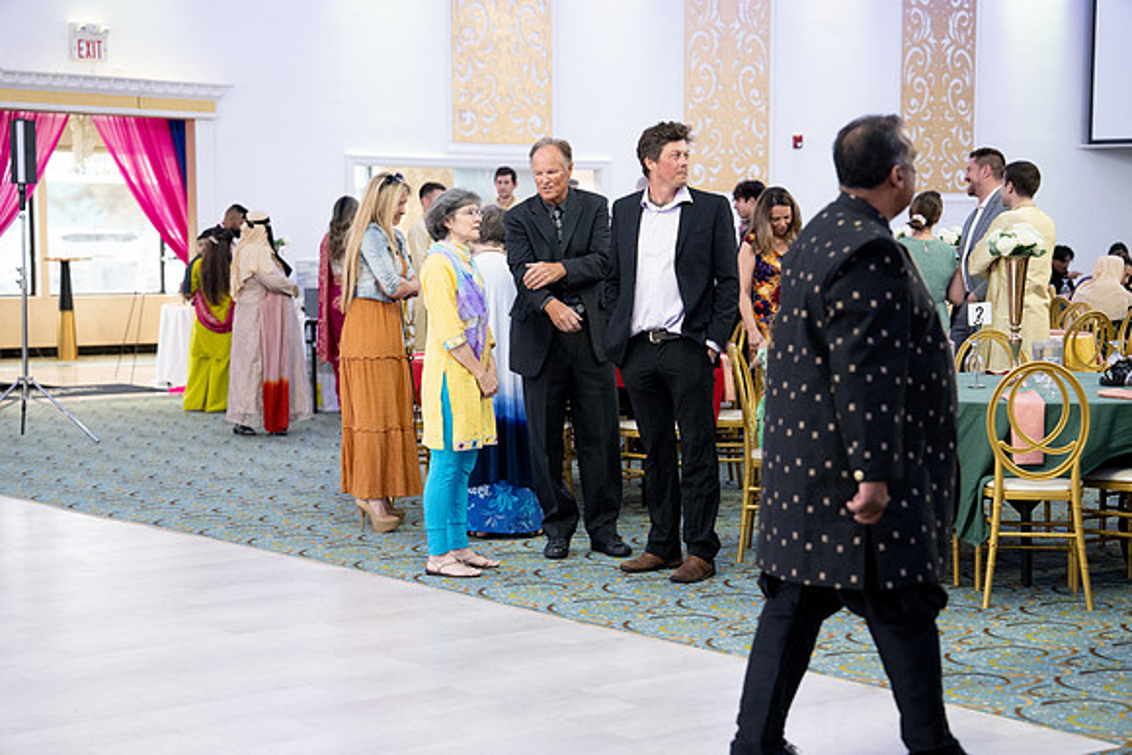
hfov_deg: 28.8
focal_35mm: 70
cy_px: 378
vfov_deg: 19.5
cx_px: 566
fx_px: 2202
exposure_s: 1/125
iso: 4000
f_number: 2.8
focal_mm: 70
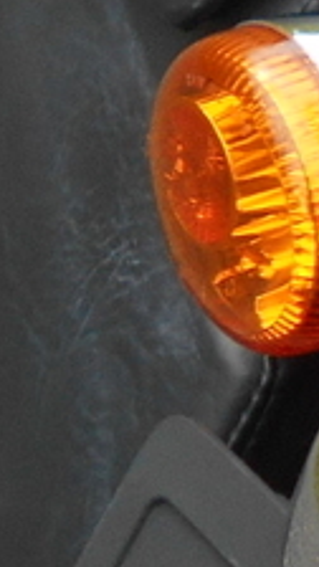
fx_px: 3429
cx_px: 1413
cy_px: -56
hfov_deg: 4.7
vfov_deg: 9.4
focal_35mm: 228
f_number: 3.9
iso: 100
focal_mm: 6.7
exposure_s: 1/250
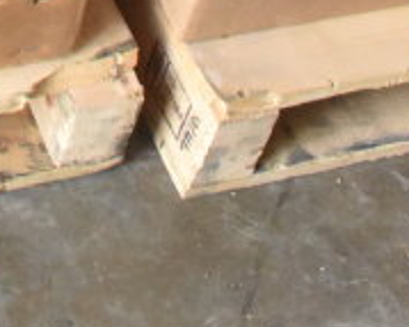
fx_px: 1832
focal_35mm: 151
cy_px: -591
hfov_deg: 12.0
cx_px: -251
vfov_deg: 8.7
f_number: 10
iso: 6400
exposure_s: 1/400
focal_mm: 21
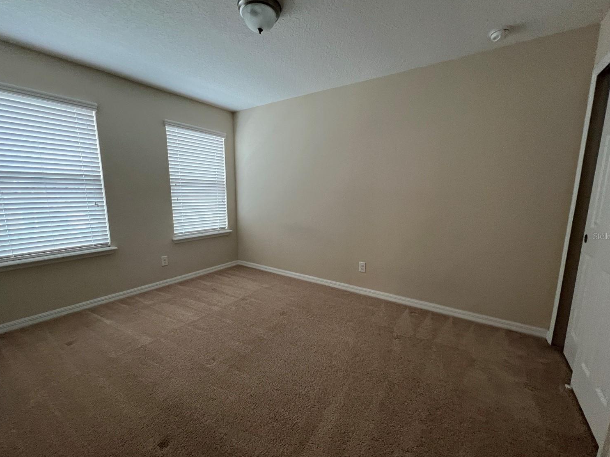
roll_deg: -0.4
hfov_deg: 102.1
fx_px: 247
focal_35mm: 14
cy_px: 236
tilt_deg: -10.4
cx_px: 303
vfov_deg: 85.6
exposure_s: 1/60
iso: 320
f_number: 1.8
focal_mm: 1.57
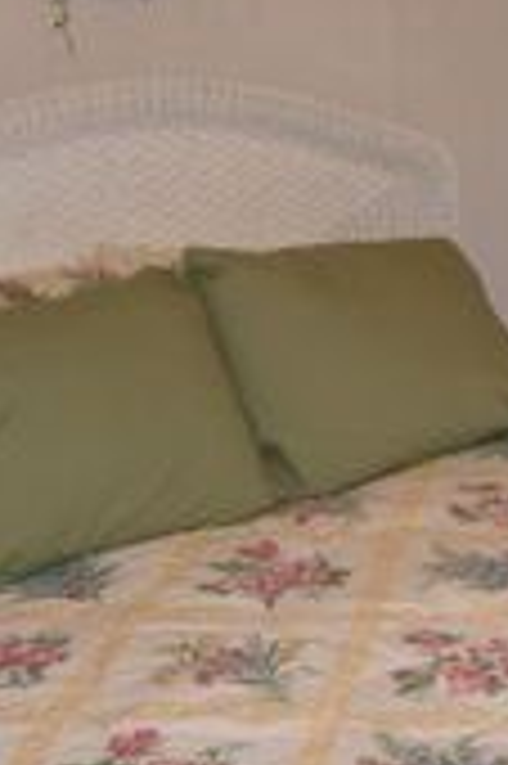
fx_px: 1675
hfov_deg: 16.3
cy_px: 360
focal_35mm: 79
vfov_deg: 25.7
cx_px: 674
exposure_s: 1/45
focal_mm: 5.8
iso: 100
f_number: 2.8
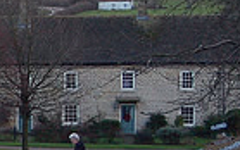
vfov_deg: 4.9
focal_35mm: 267
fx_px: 1747
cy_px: 130
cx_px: -245
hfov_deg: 7.5
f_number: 5.3
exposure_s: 1/500
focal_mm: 42
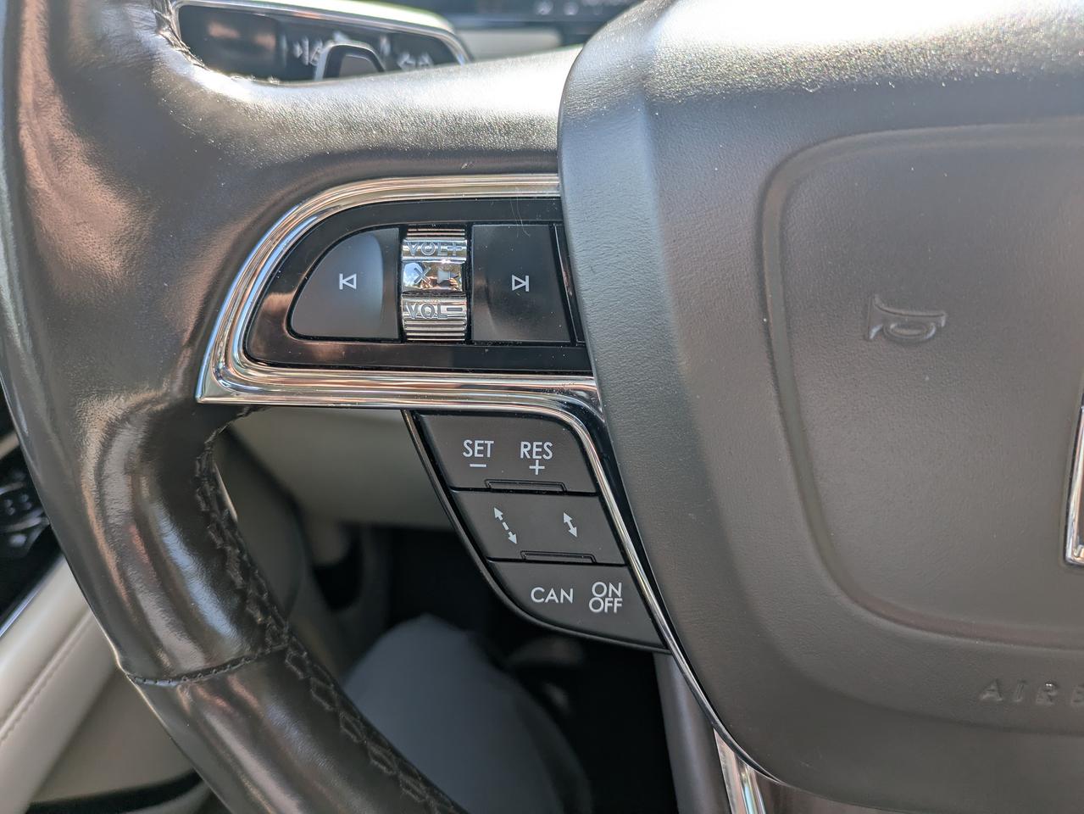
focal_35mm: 25
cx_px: 542
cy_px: 407
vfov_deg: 54.9
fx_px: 783
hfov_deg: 69.4
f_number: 1.89
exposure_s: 1/334
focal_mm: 5.43
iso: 41
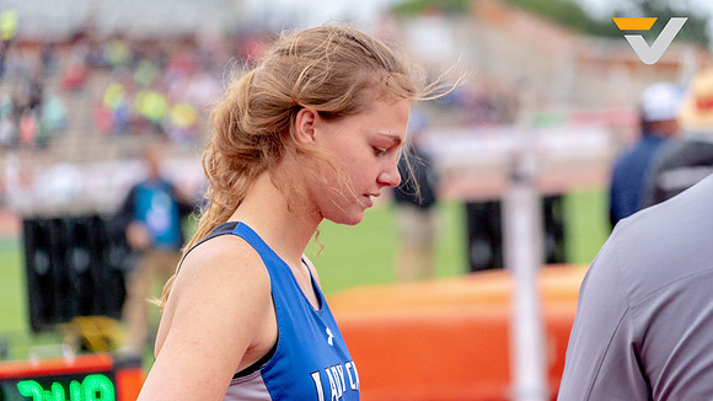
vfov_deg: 5.6
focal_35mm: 218
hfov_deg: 9.9
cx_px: 356
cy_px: 200
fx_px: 4121
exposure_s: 1/8000
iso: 1600
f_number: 6.3
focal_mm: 208
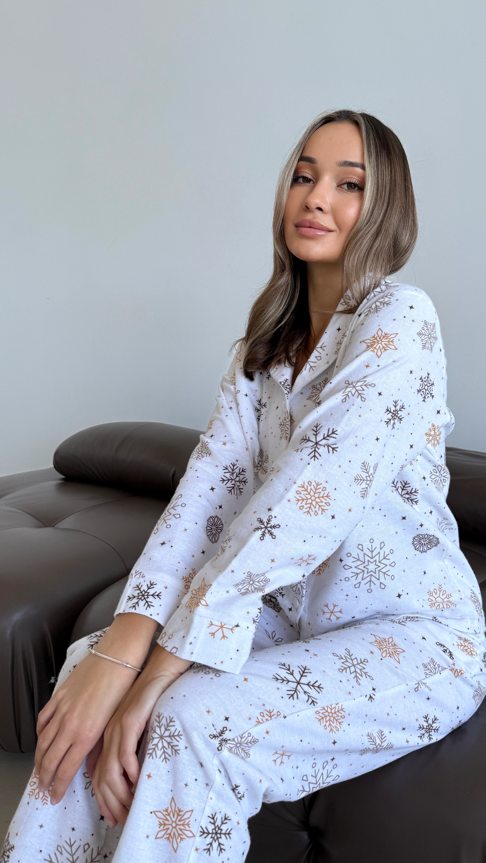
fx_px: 687
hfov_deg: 38.8
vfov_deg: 64.2
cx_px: 287
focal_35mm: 30
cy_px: 404
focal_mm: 6.76
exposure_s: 1/196
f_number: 1.78
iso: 64
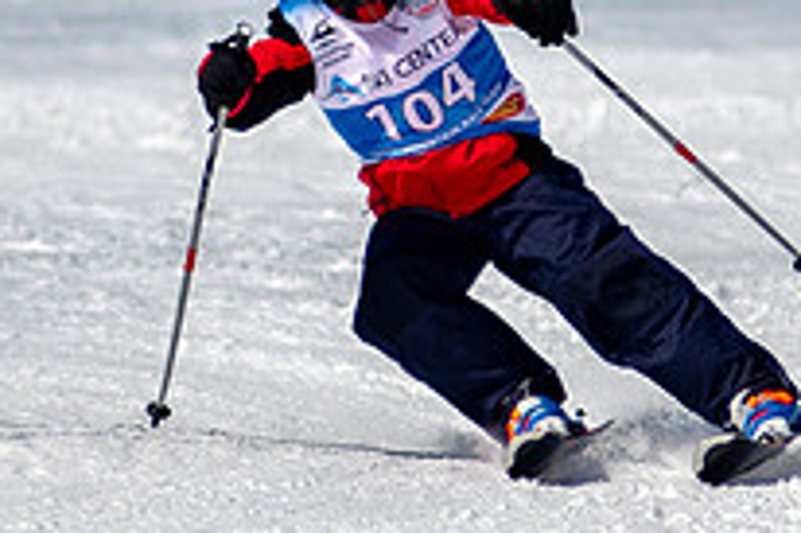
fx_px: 47642
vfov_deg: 0.6
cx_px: 416
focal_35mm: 2143
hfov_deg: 1.0
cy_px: 133
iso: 100
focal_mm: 300
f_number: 2.8
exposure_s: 1/6400
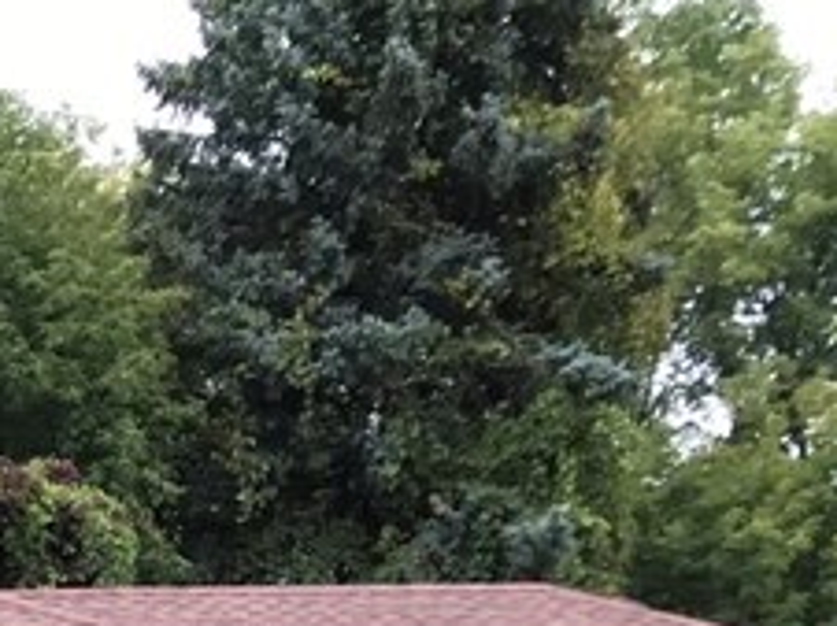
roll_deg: +0.1
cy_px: 1393
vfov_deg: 10.4
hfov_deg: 13.5
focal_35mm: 127
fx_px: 3068
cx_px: -785
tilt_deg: -9.8
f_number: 1.8
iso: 25
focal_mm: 3.99
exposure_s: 1/60
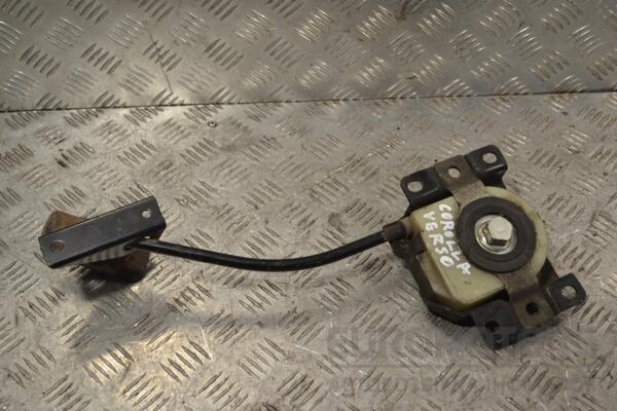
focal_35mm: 48
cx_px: 308
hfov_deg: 41.1
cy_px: 206
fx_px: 823
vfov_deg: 28.1
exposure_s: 1/125
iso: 360
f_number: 5.6
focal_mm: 32
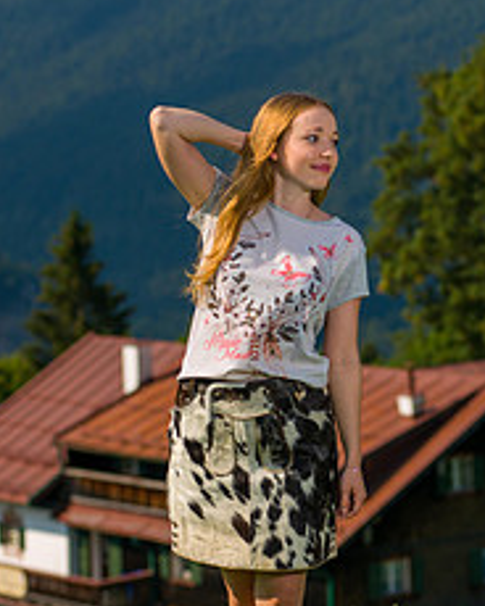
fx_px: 3301
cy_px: 382
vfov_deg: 10.5
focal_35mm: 184
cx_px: 322
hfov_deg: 8.4
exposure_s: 1/400
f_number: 4.5
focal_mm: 100
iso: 100
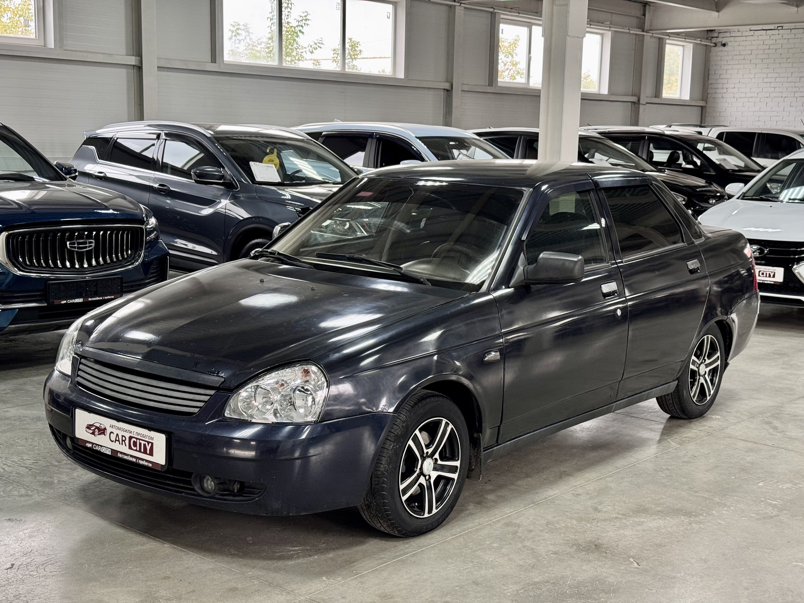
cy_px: 302
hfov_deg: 39.7
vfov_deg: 30.3
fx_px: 1115
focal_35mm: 48
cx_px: 402
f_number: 1.78
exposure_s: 1/60
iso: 125
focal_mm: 6.76
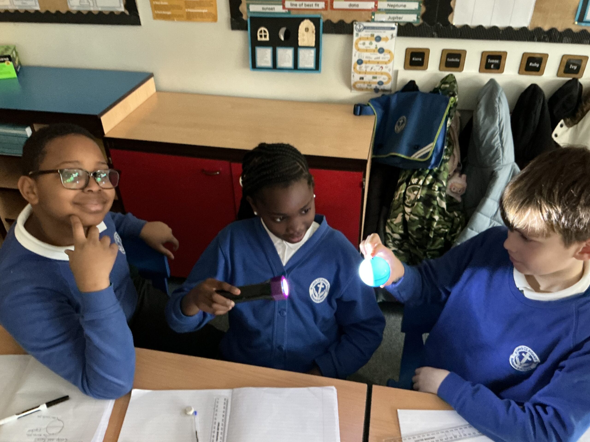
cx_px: 295
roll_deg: +1.5
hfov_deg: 61.7
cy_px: 221
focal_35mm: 29
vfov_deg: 48.2
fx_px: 494
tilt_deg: -35.3
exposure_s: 1/15
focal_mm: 3
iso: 500
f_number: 1.8
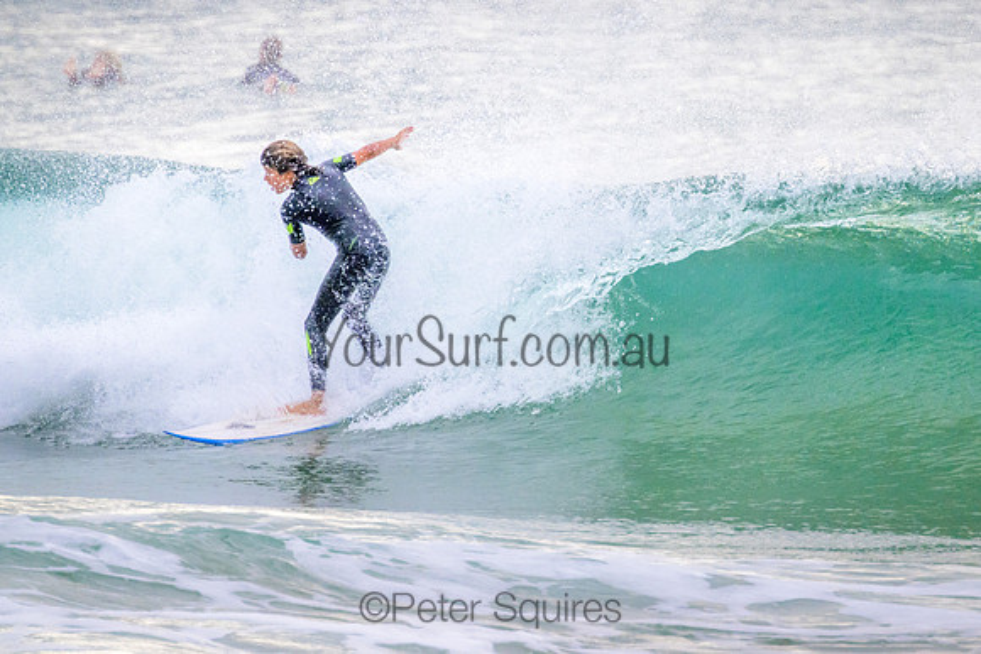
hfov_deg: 2.2
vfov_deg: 1.5
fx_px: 25635
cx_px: 577
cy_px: 270
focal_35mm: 941
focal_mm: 800
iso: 3200
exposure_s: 1/2000
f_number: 11
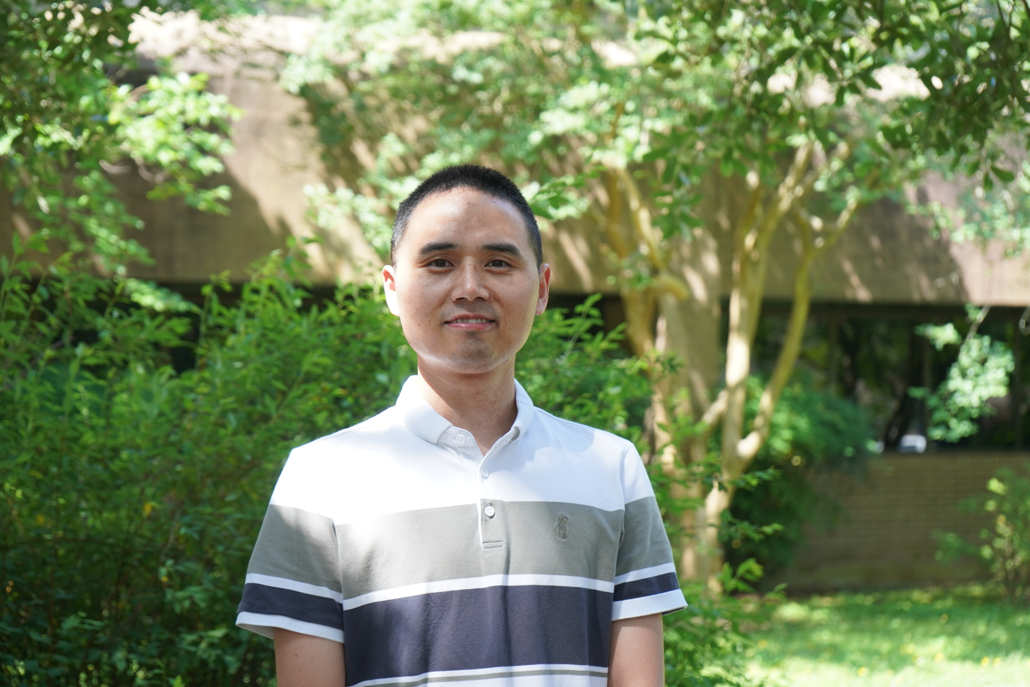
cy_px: 344
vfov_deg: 19.5
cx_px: 515
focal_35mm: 70
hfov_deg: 28.8
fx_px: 2003
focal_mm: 70
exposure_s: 1/160
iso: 320
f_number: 5.6
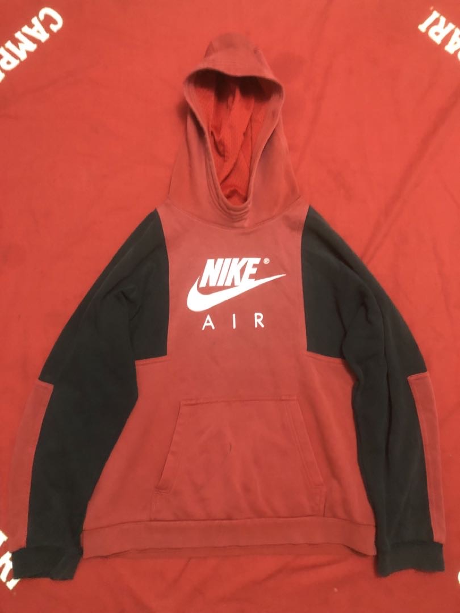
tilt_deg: -79.7
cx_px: 230
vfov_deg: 63.4
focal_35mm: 28
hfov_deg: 49.7
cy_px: 306
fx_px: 496
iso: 125
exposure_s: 1/4
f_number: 1.8
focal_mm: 3.99
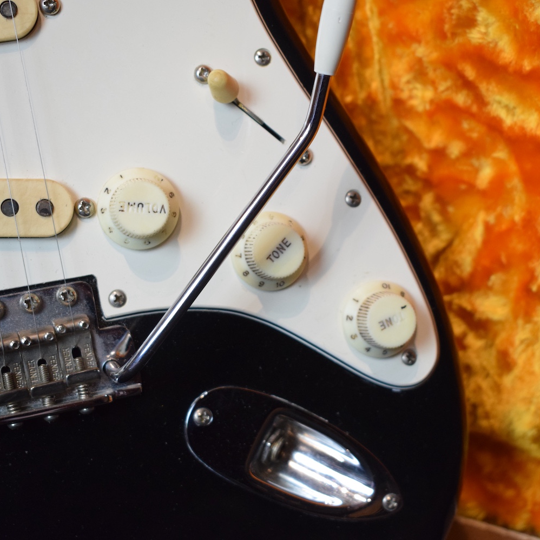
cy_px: 270
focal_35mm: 69
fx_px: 1218
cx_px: 290
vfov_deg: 25.0
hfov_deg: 25.0
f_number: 4.8
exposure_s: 1/60
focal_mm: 36
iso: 1600
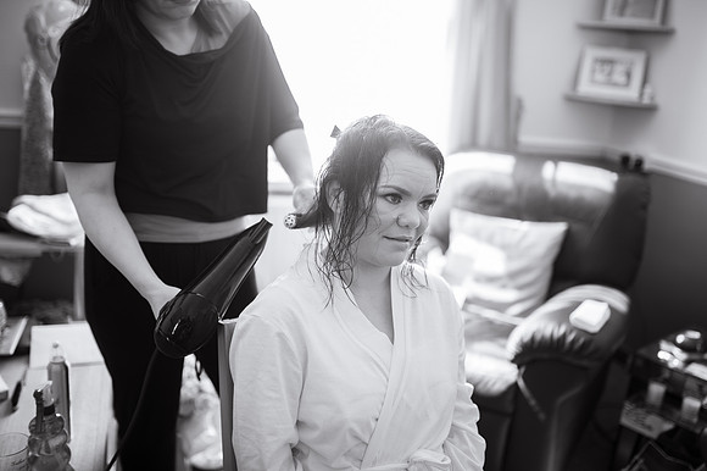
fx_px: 687
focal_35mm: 35
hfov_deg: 54.5
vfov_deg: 37.8
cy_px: 236
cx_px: 354
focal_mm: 35
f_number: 1.4
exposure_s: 1/100
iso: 200
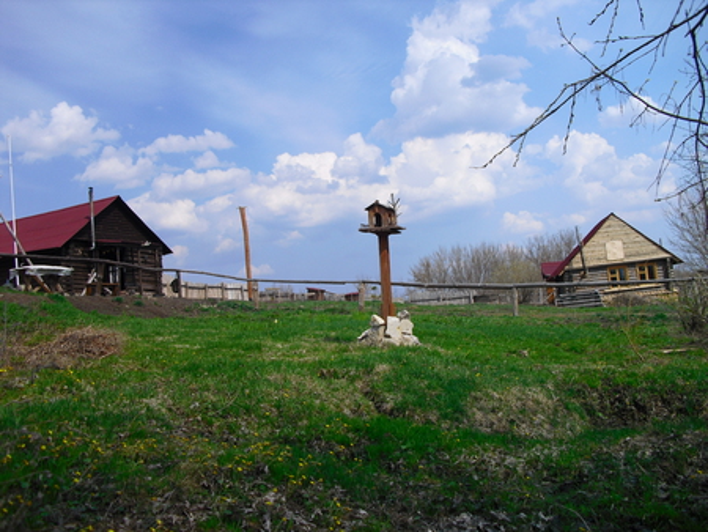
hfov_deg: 51.3
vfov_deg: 39.7
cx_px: 354
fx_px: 737
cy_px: 266
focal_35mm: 36
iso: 64
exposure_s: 1/200
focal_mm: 6.3
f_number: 7.8
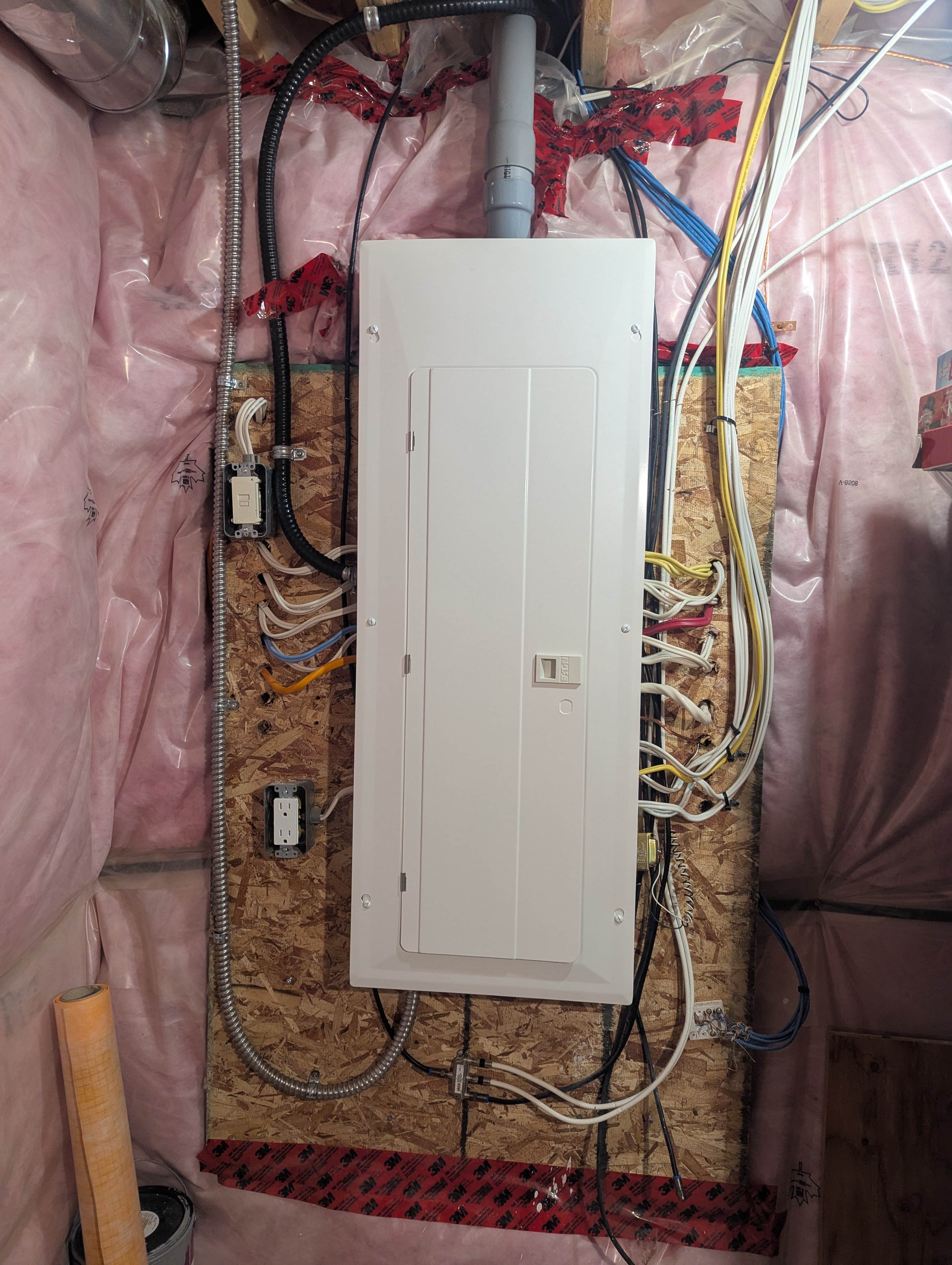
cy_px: 632
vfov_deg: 71.5
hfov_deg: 56.9
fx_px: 878
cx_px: 476
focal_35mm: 24
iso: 174
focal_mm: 6.81
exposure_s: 1/25.2
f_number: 1.85
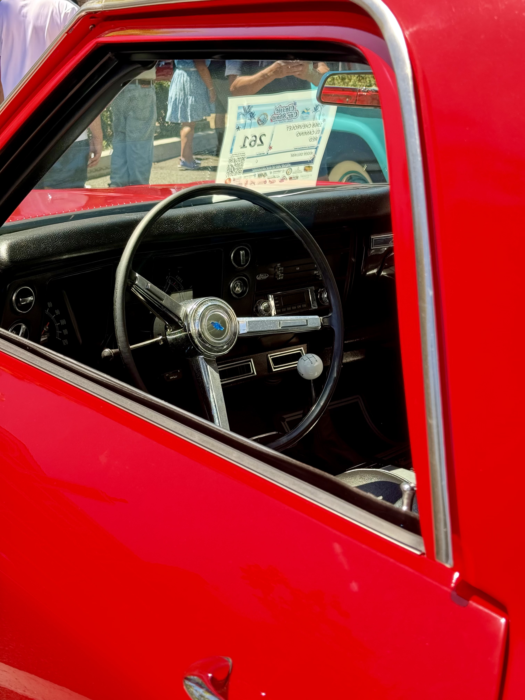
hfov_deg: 30.3
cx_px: 262
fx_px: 971
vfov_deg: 39.7
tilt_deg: -17.1
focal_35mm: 48
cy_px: 350
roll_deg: +1.1
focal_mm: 6.76
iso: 100
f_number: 1.78
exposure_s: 1/242
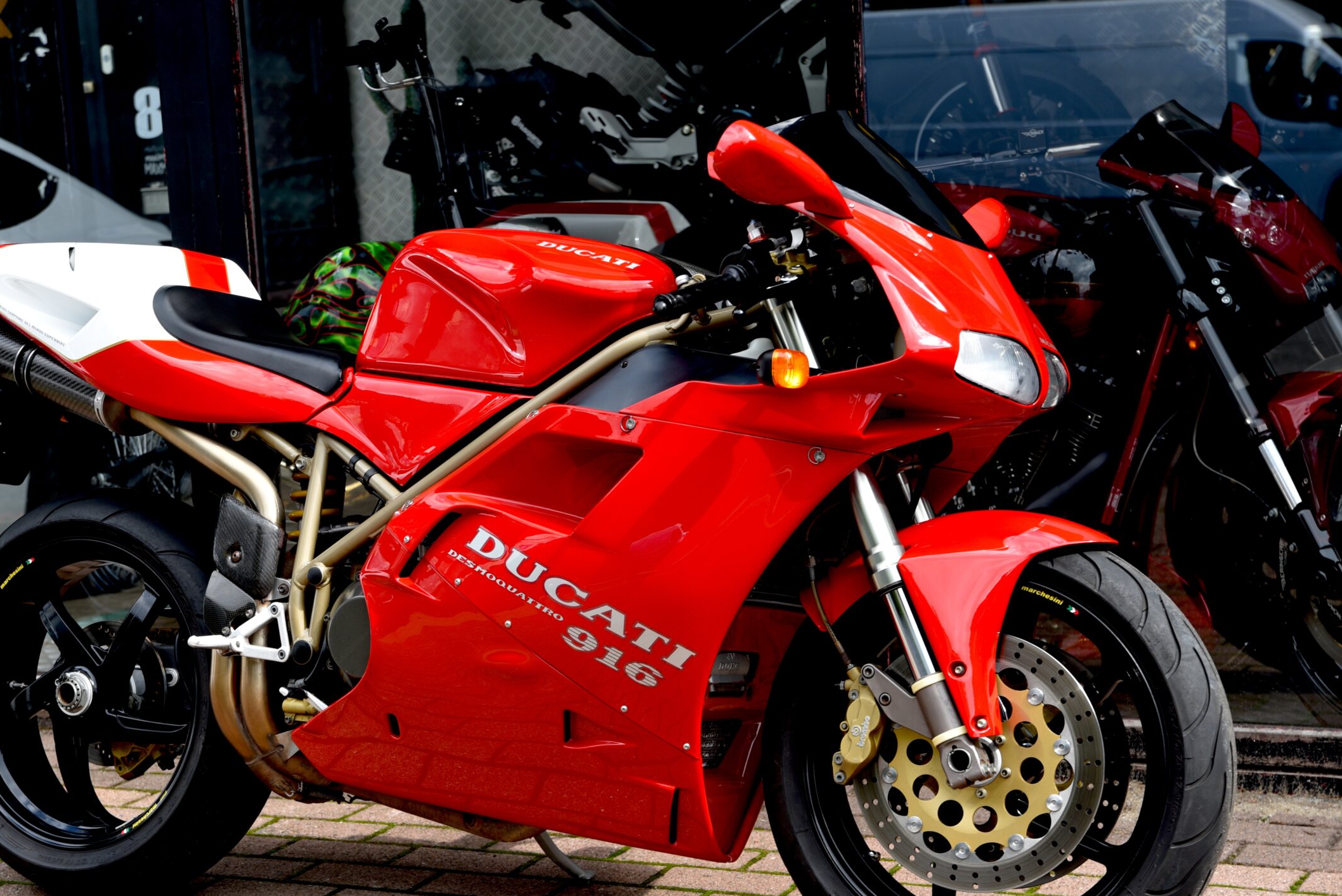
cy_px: 515
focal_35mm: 75
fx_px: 2797
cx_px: 566
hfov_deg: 26.9
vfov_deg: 18.2
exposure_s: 1/100
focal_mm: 62
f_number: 5
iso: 100
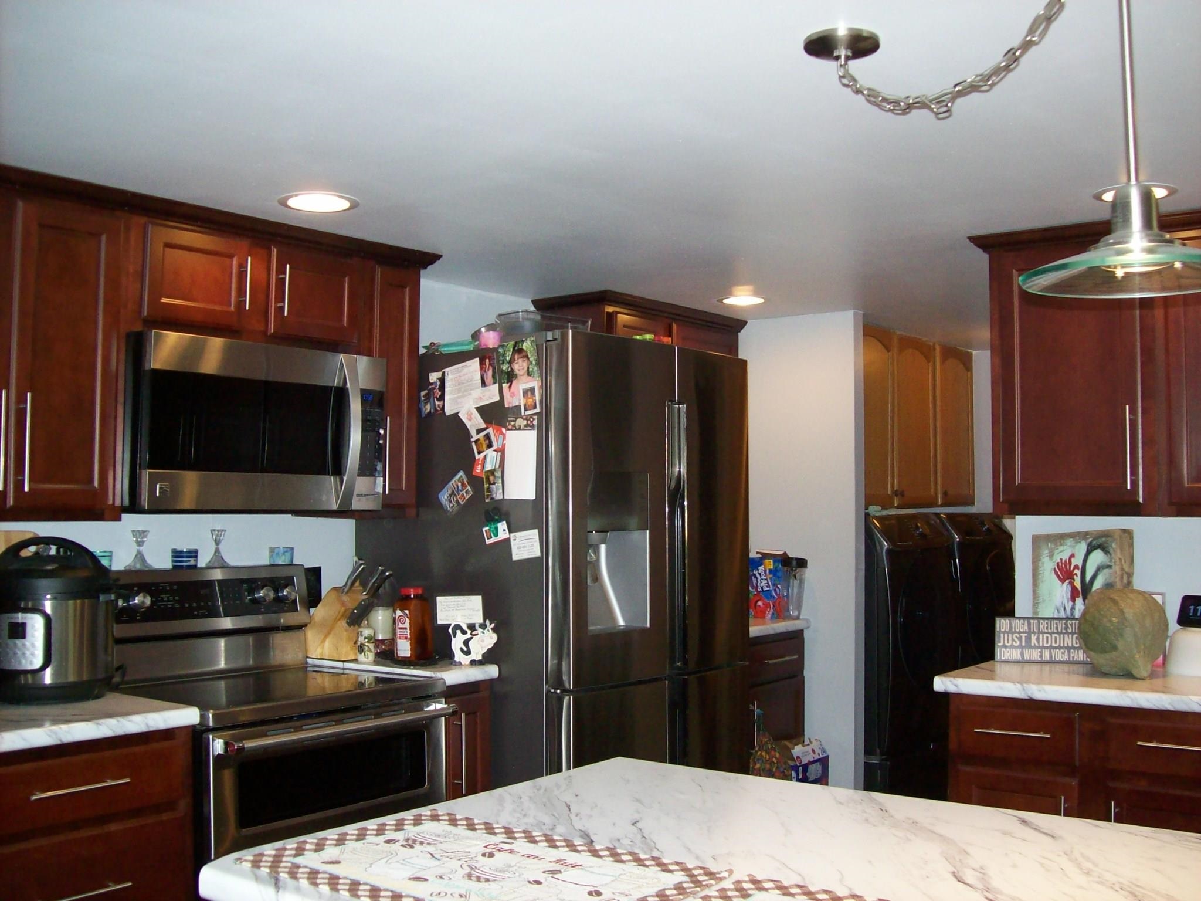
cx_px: 600
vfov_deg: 39.7
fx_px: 1249
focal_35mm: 36
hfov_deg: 51.4
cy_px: 450
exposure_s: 1/64
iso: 200
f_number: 2.7
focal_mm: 6
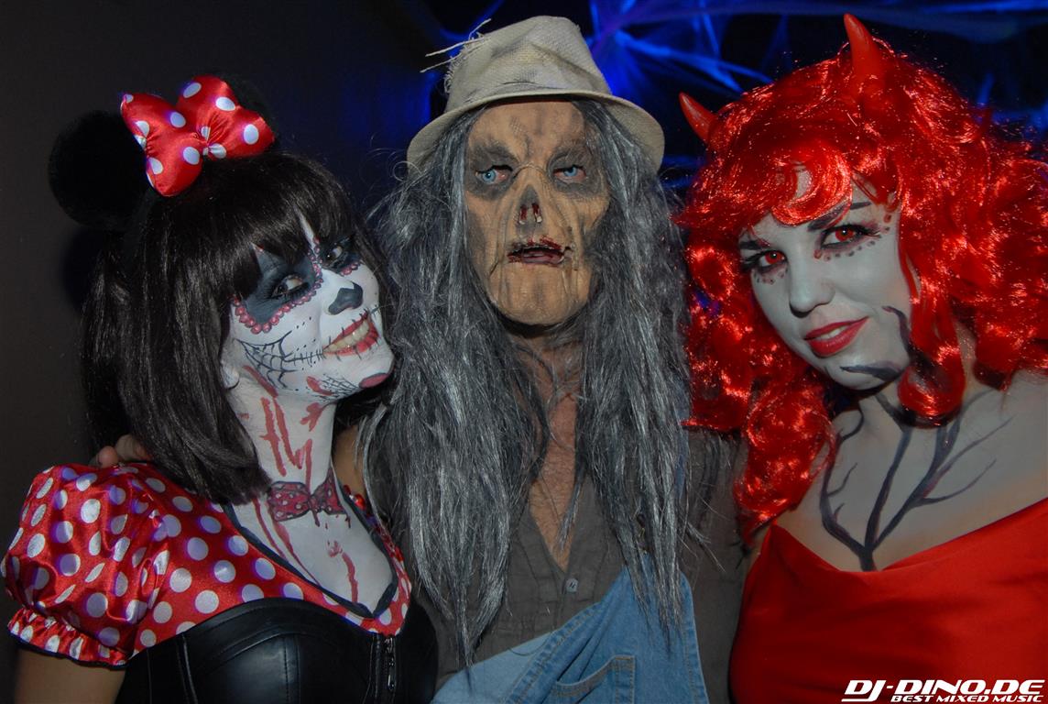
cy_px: 352
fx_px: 1050
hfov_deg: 53.0
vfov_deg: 37.0
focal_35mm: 36
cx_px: 524
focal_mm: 24
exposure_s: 1/5
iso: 400
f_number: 5.6
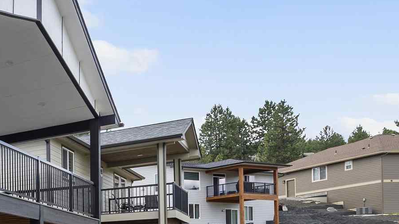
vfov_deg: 20.4
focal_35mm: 54
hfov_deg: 24.7
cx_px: -259
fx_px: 571
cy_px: 290
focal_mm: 15
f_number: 8
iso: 320
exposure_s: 1/320
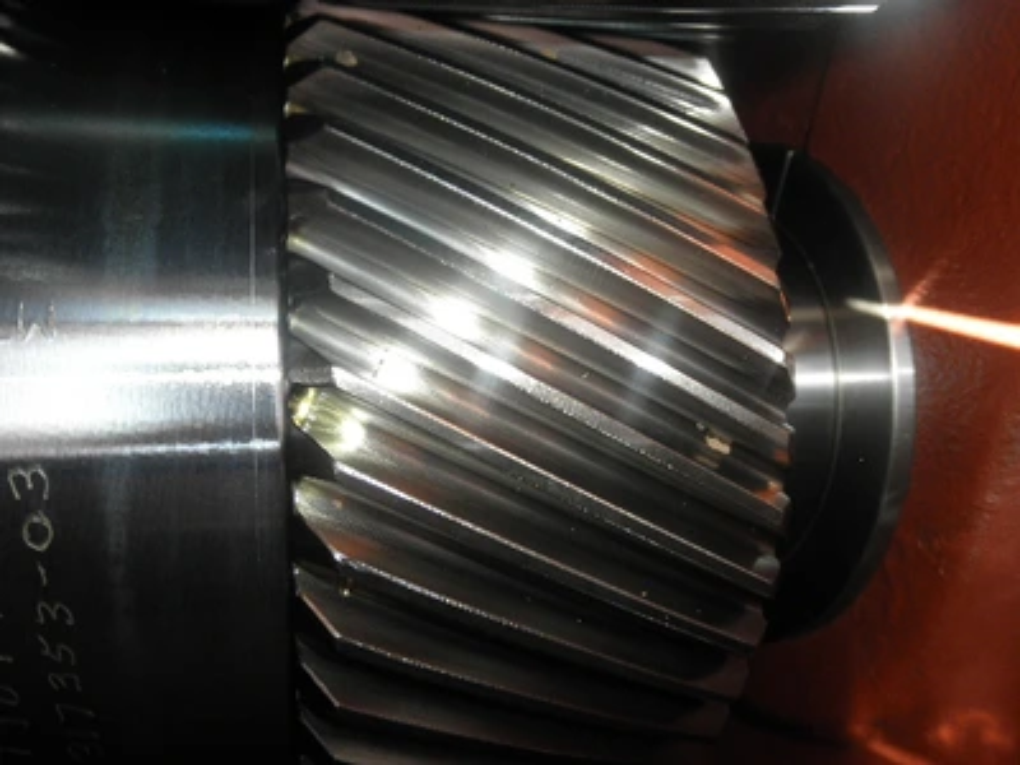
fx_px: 825
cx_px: 510
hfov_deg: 63.4
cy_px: 382
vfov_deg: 49.7
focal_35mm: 28
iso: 64
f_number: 3
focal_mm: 5
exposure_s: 1/30
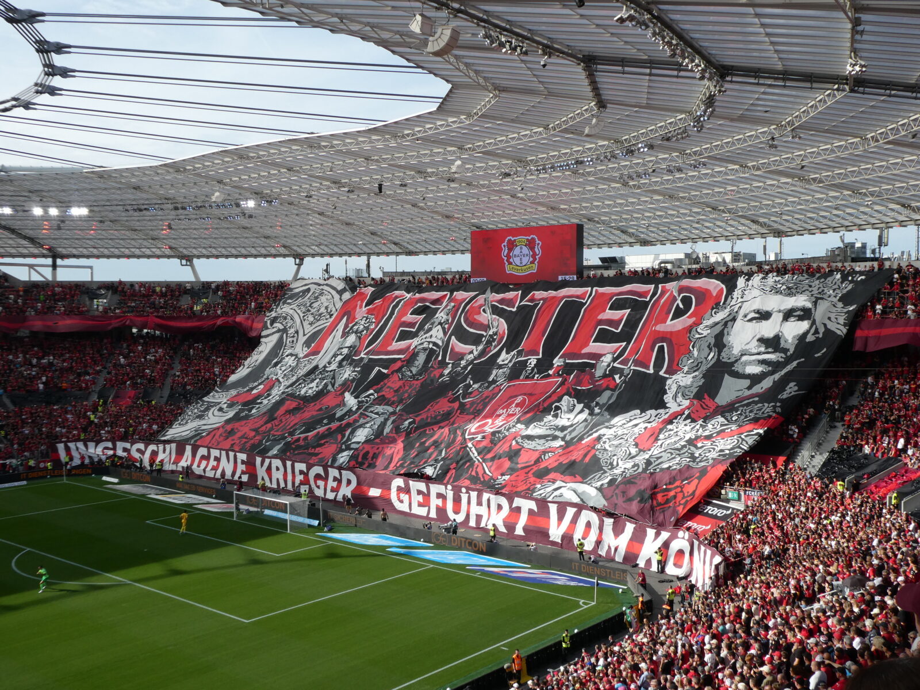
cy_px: 345
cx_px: 460
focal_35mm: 35
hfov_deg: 52.6
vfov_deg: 40.7
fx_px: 930
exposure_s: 1/640
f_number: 3.7
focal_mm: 6.3
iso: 80
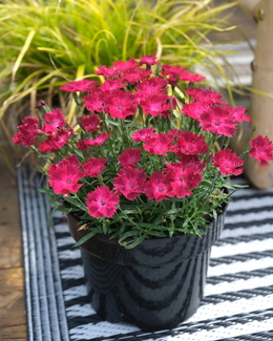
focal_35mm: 52
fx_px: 525
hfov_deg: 29.1
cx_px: 139
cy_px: 152
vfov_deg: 36.0
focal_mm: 30.2
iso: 160
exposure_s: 1/680
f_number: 3.6
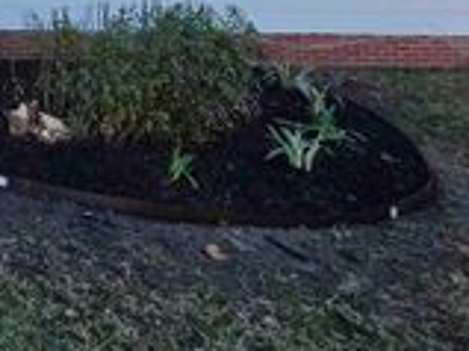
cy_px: -99
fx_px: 555
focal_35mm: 41
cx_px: -204
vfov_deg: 28.9
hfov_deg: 30.3
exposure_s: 1/2000
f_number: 2.2
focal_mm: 2.2
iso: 100
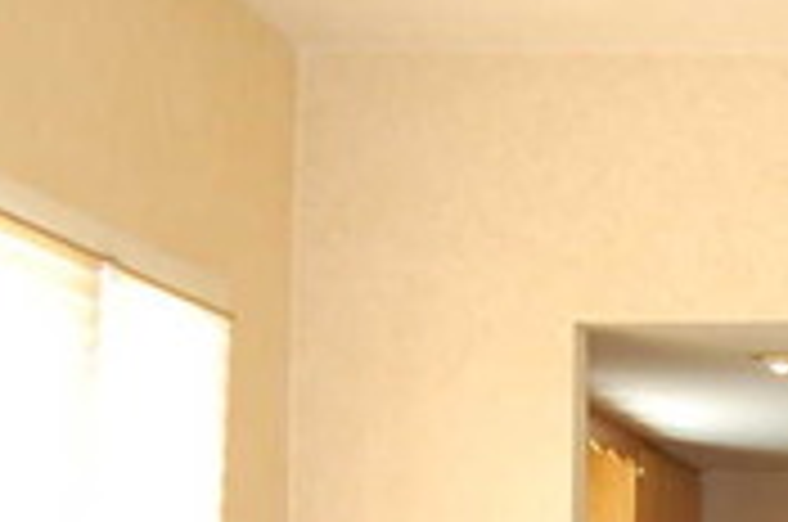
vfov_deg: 13.3
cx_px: 1004
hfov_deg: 19.2
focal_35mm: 99
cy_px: 693
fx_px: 2163
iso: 400
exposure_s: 1/80
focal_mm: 18
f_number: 4.5
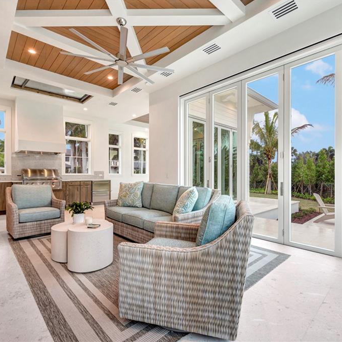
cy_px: 170
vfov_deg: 80.7
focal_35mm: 18
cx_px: 181
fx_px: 201
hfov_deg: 80.6
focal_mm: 14
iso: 125
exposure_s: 1/13
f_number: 11
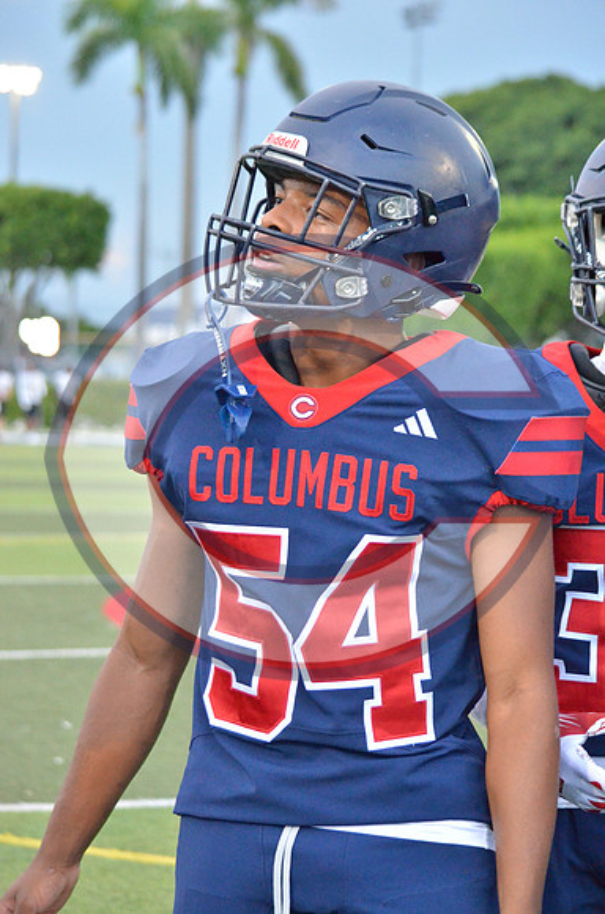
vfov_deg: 21.0
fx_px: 2469
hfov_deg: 14.0
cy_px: 457
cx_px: 302
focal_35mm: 98
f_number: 4.5
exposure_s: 1/500
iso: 4500
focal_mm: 65
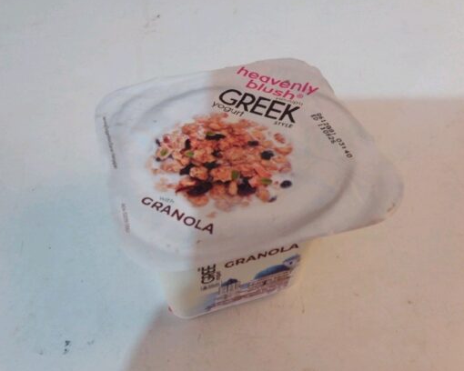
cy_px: 186
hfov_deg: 57.1
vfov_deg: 47.1
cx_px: 215
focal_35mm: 31
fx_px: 426
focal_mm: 2.91
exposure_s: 1/17
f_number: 1.9
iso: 82
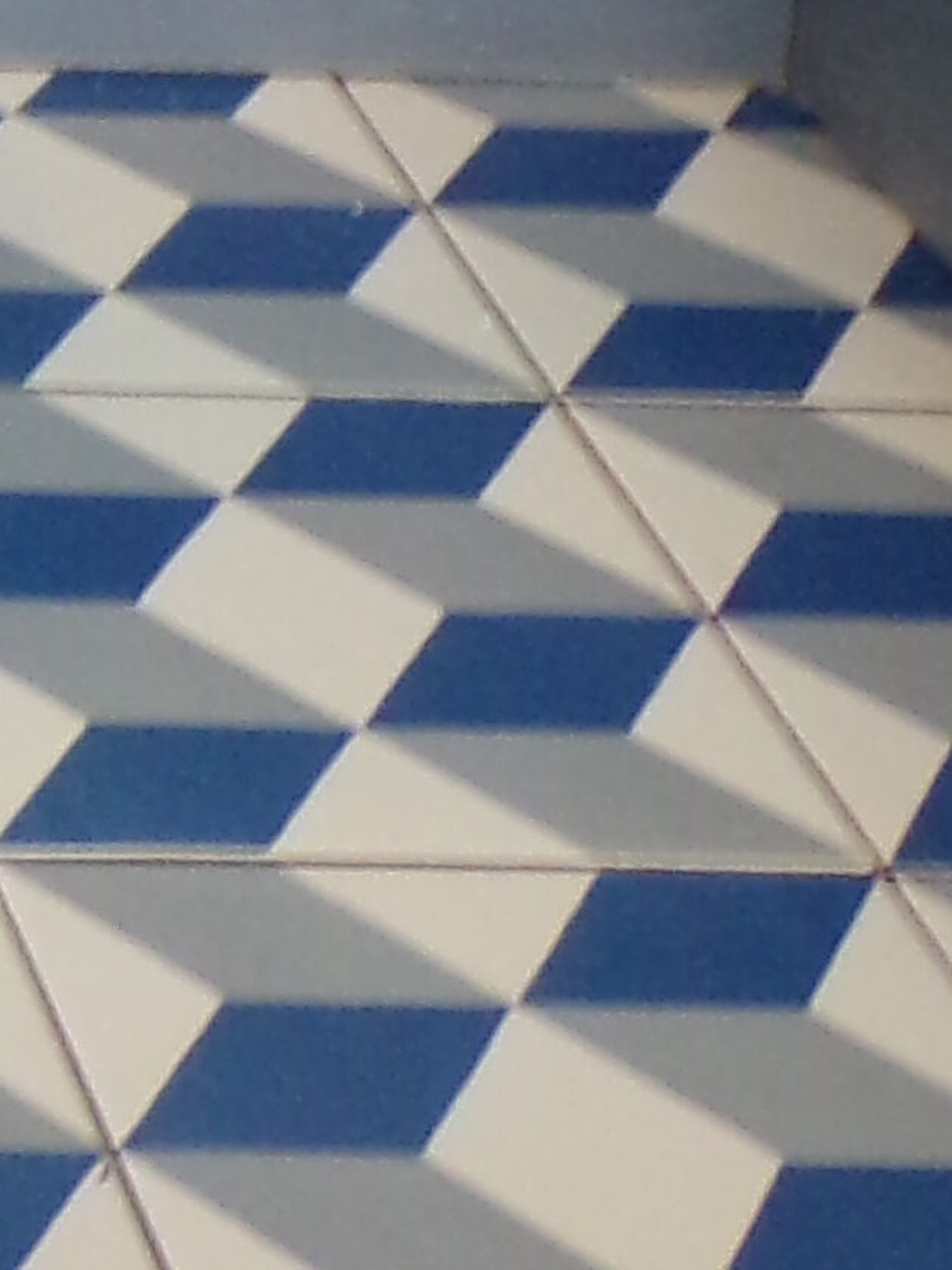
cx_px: -1469
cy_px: -1372
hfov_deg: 8.7
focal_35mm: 153
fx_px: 5612
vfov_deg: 11.5
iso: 243
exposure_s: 1/17
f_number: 3.1
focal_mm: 5
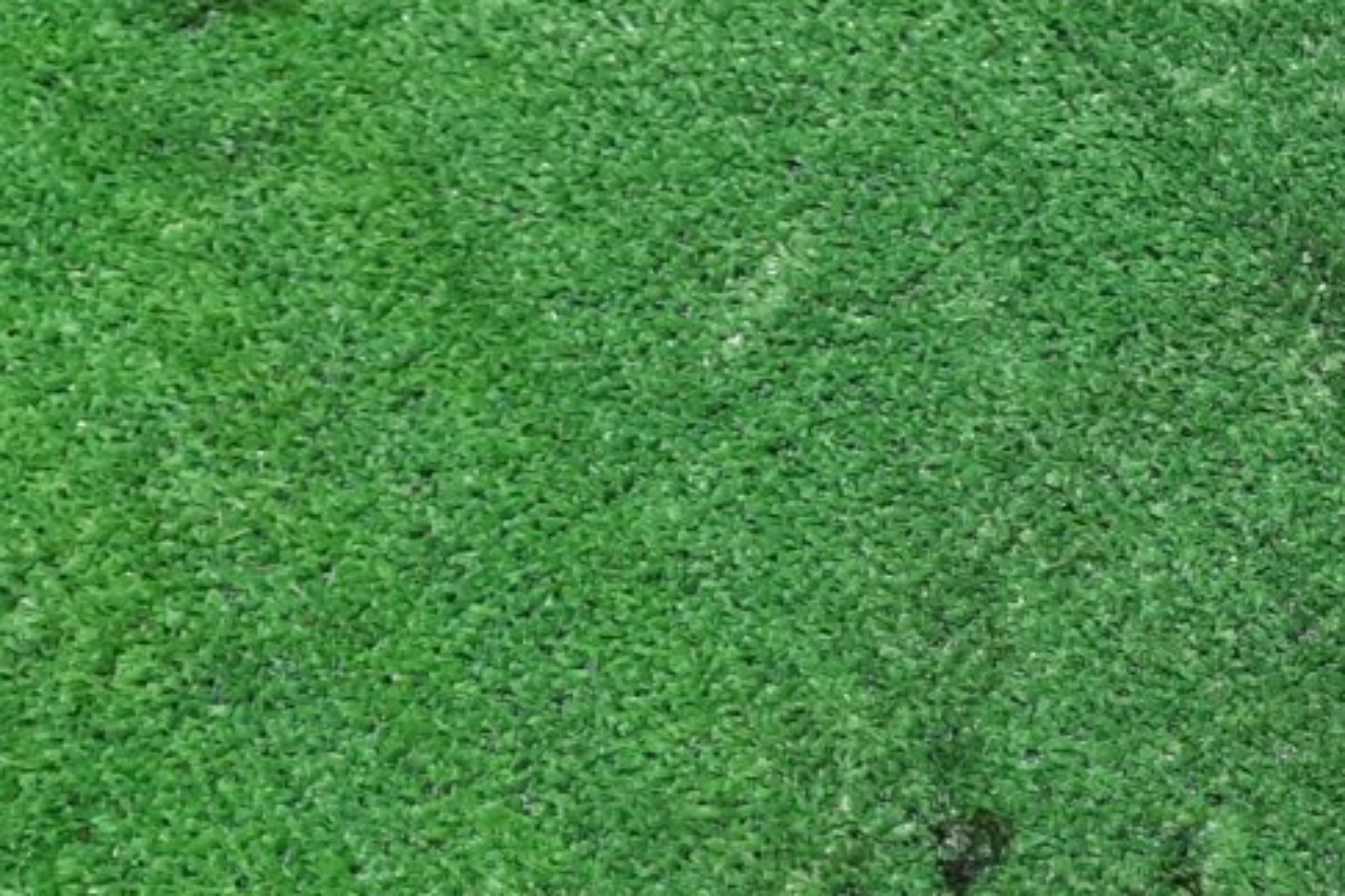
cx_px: 1763
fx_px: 2877
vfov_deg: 17.5
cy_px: 86
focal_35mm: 77
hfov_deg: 23.2
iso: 396
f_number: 2
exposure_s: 1/33
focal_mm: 4.6
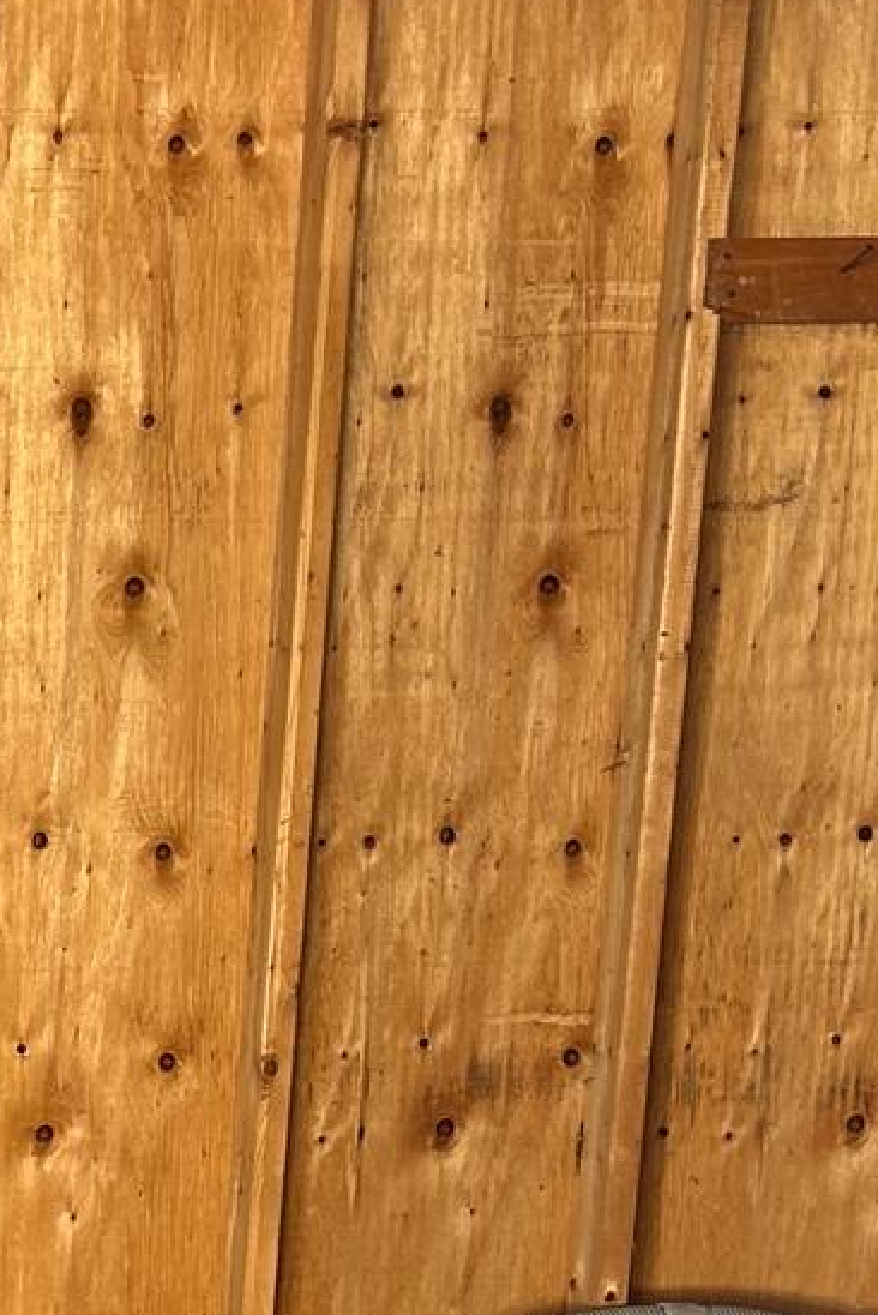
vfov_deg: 19.4
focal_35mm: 101
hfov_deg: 12.5
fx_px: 3690
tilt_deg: -13.6
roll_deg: -0.2
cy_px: 1428
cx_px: -641
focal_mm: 5.7
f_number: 1.5
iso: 64
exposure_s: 1/121
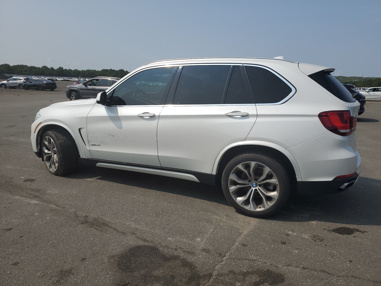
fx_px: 286
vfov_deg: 53.1
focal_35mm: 26
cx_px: 190
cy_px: 143
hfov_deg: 67.3
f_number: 1.5
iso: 50
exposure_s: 1/10000
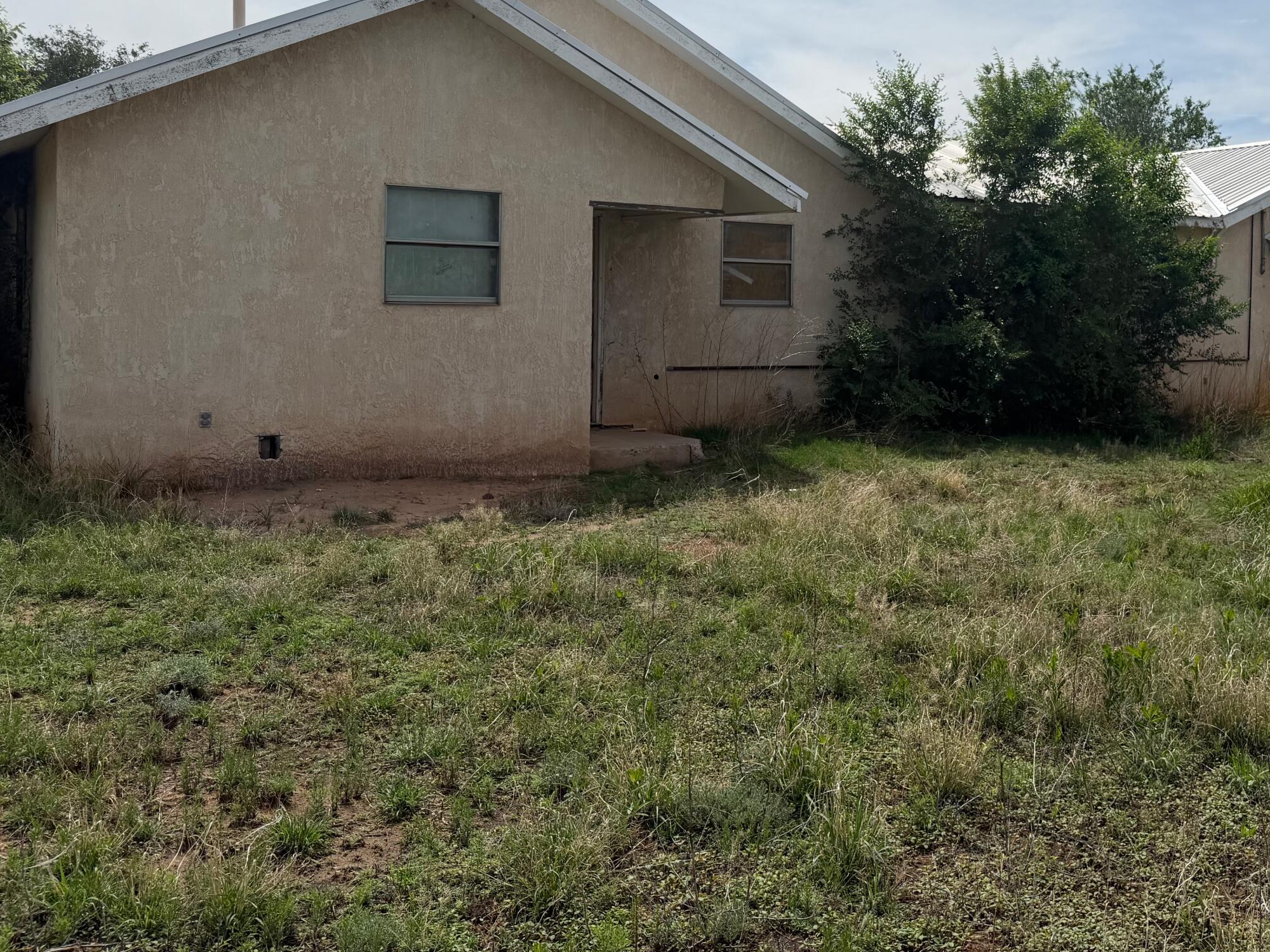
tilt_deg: +0.8
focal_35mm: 36
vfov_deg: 39.1
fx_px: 1321
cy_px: 298
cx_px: 916
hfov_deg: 49.7
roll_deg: +0.1
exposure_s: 1/9091
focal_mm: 6.76
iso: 80
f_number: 1.78
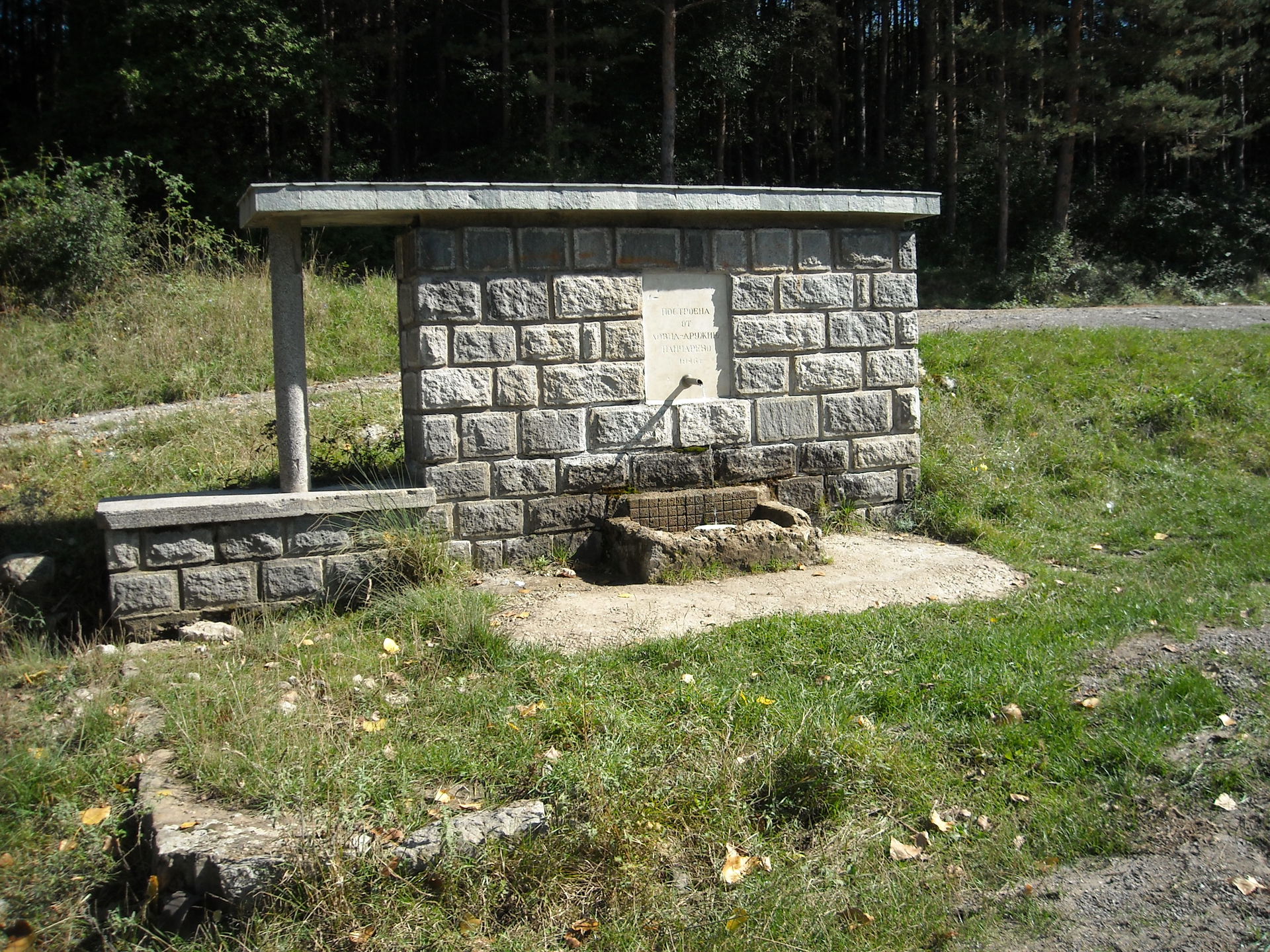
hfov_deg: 52.6
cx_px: 635
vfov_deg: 40.7
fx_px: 1284
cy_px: 476
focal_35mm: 35
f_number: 5.6
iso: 64
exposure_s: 1/154
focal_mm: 5.7
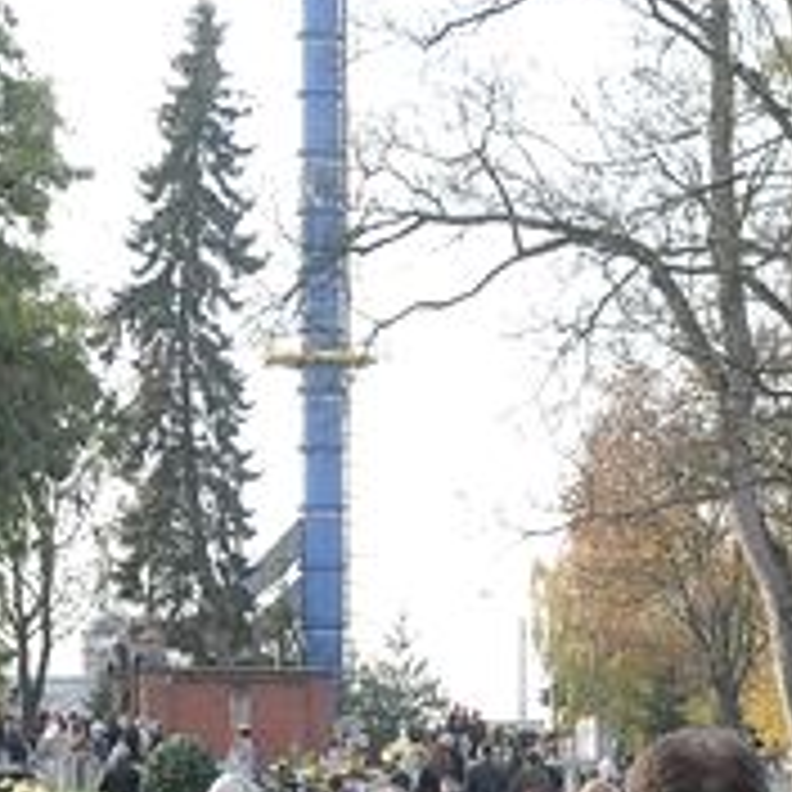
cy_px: 916
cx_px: 418
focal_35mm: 154
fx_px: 3988
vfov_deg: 11.2
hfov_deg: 11.3
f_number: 9
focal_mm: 25
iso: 800
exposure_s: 1/320
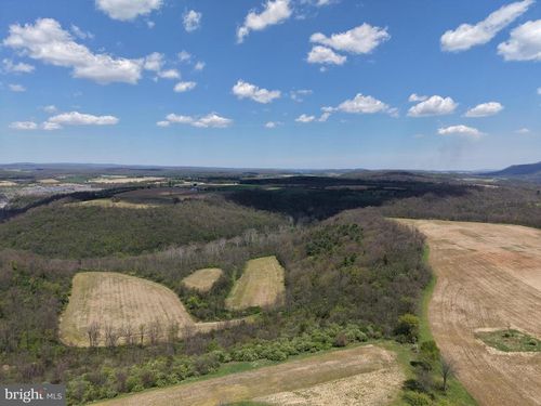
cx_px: 270
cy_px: 203
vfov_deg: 56.8
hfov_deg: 71.6
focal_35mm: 24
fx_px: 375
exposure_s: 1/5000
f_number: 1.8
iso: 140
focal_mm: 8.67
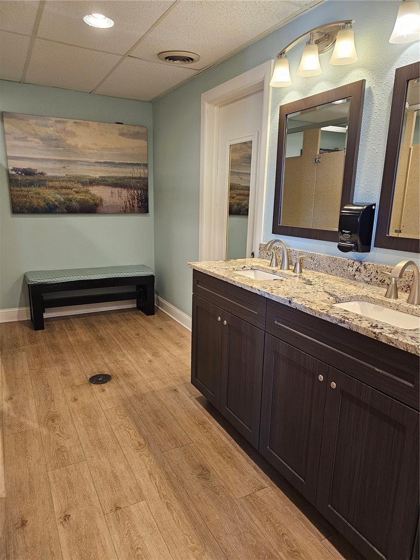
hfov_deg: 58.9
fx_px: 372
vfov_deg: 73.9
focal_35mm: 23
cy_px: 280
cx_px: 210
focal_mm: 6.3
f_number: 1.7
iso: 400
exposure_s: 1/120
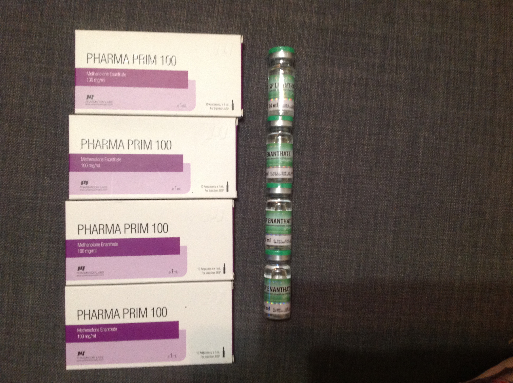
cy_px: 192
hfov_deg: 52.7
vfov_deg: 40.6
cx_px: 256
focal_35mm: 35
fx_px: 518
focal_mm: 4.28
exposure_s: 1/15
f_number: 2.4
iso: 200
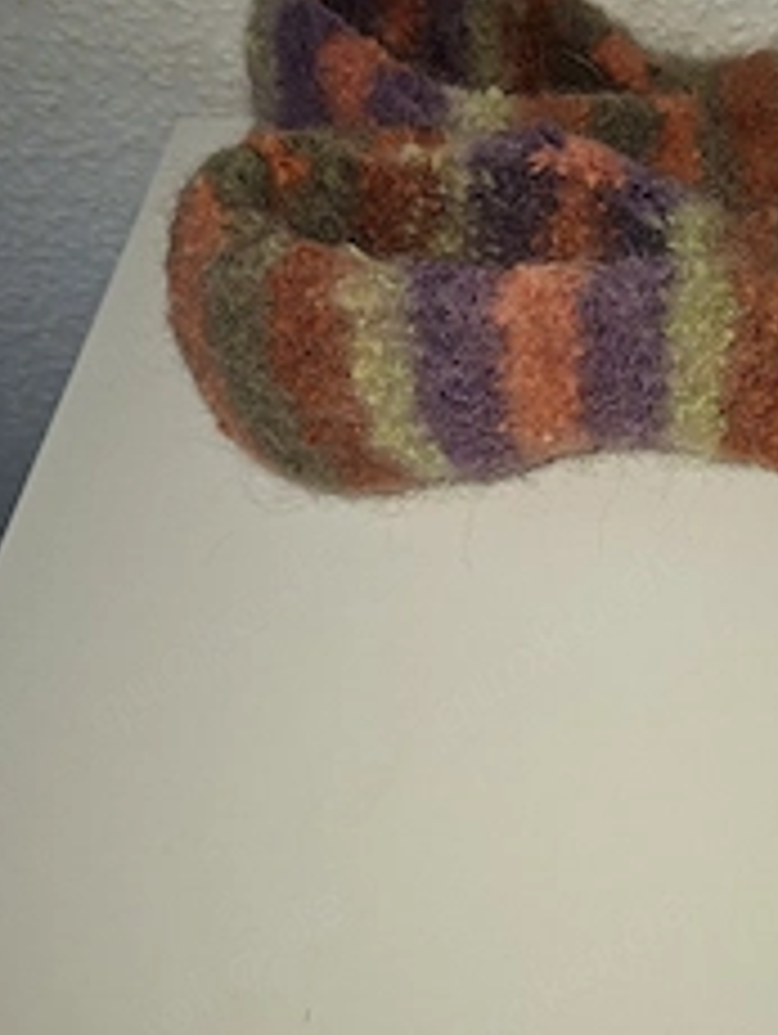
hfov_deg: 34.6
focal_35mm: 40
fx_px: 1196
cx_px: 657
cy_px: 333
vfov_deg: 45.9
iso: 80
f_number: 1.8
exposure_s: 1/100
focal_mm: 5.54
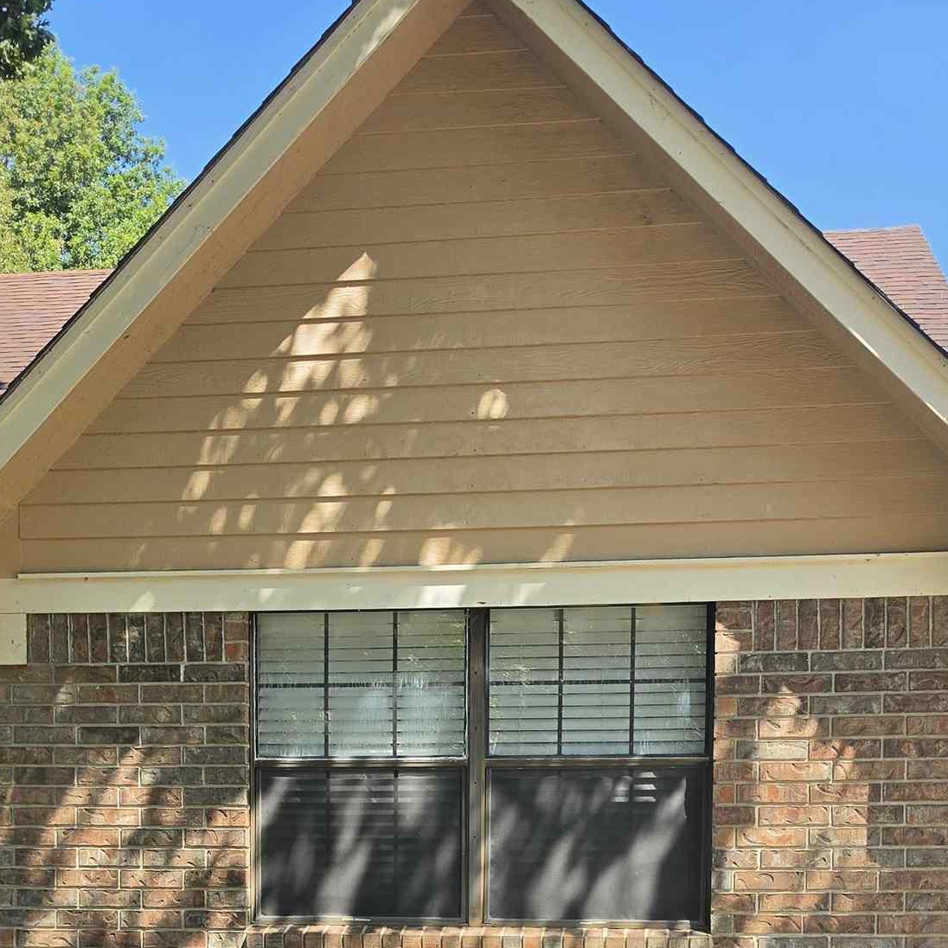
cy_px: 933
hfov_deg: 30.0
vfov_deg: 28.3
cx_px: 407
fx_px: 1766
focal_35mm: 57
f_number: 1.4
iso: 64
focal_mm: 6.5
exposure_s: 1/3220
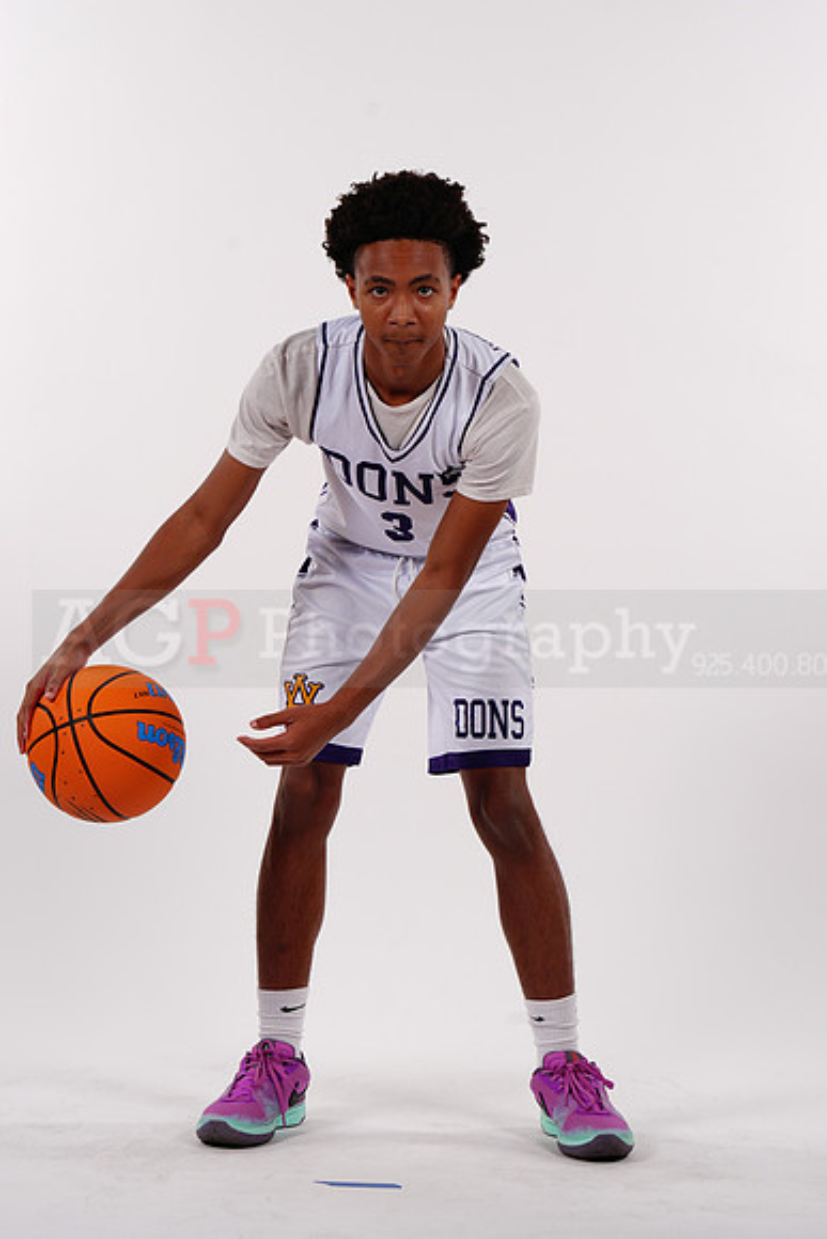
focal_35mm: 156
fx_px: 5372
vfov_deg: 13.2
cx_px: 414
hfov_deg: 8.8
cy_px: 620
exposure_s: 1/500
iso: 200
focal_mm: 156
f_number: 9
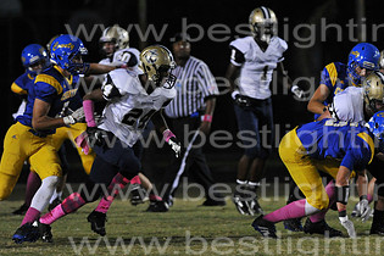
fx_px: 5888
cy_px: 166
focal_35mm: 552
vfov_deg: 2.5
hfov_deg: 3.7
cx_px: 344
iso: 5000
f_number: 4
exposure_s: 1/500
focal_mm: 300
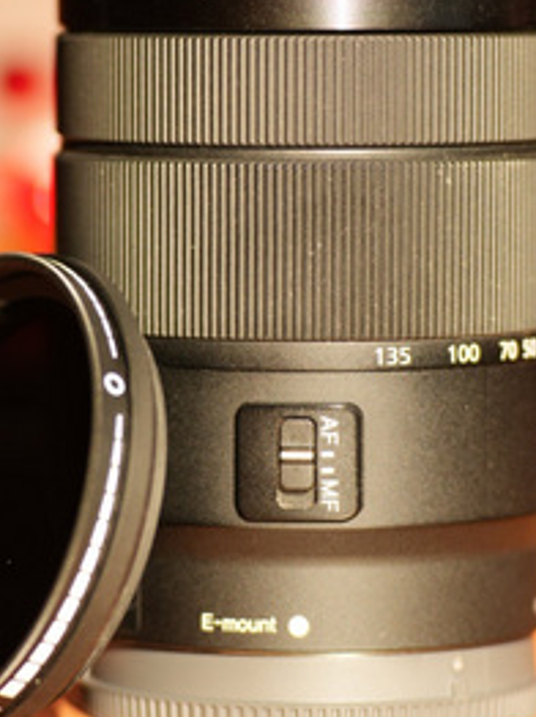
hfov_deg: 6.0
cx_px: 238
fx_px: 5128
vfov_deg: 8.0
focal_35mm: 248
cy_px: 255
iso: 100
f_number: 2.8
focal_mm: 90
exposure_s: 1/400
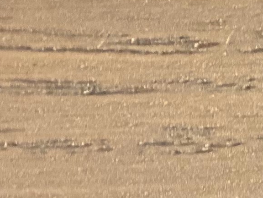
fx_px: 2766
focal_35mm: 364
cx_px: 364
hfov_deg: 5.4
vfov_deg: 4.0
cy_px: -325
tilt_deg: -86.2
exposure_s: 1/40
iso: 200
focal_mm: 6
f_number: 2
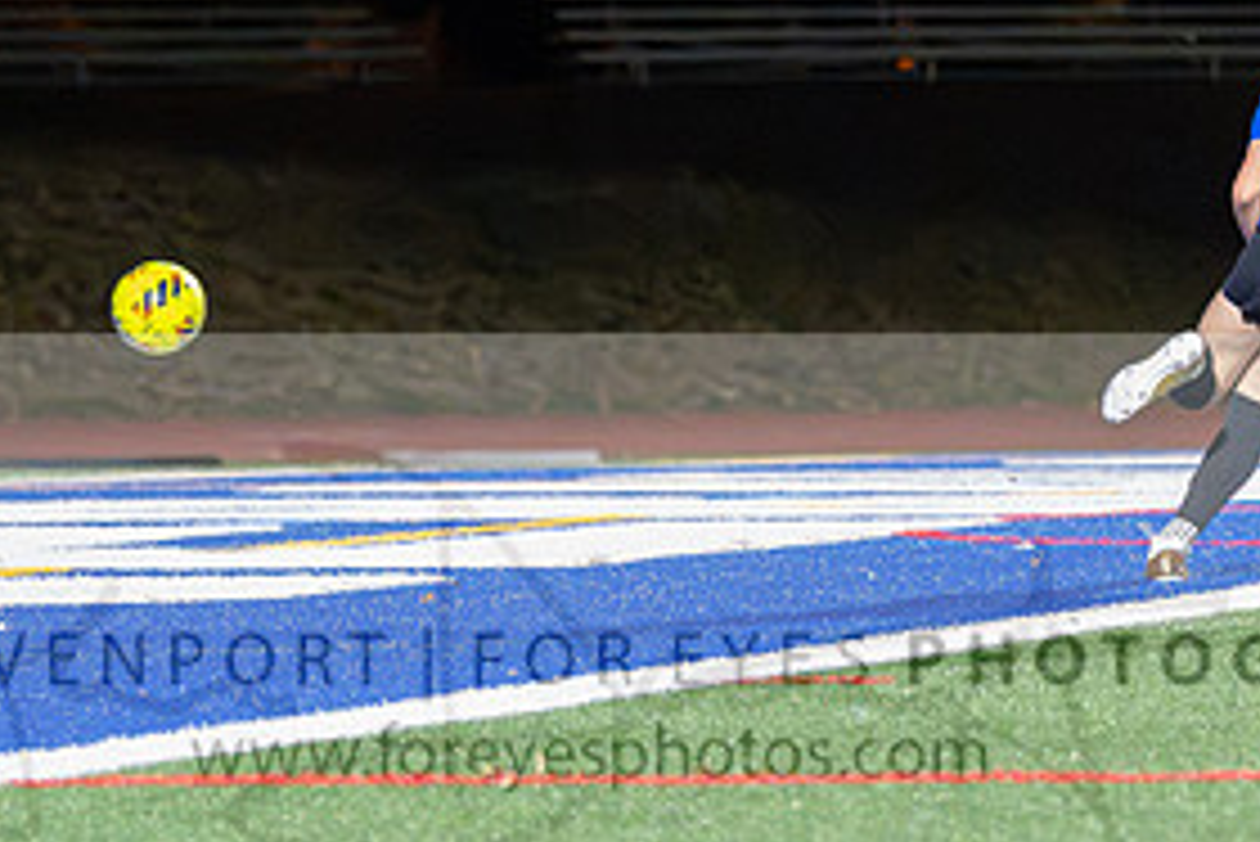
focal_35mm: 383
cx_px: 1154
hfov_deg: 5.4
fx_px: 13411
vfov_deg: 3.6
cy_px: 49
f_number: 2.8
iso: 25600
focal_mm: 125
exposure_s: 1/1000
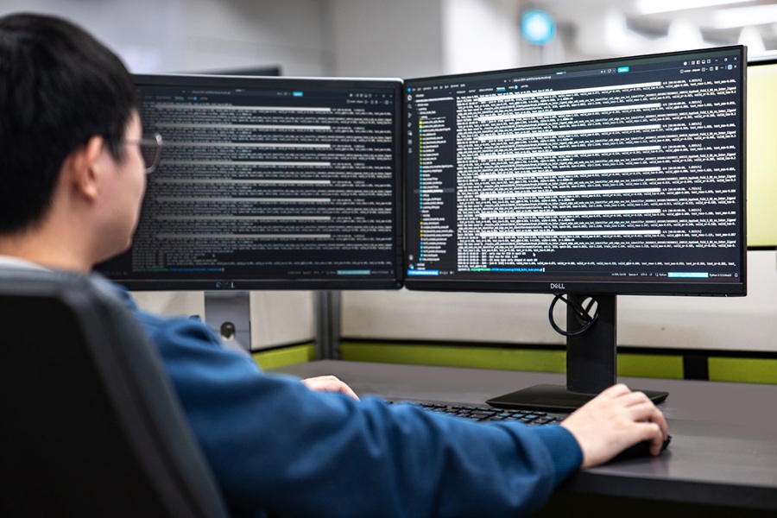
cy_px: 259
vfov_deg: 19.5
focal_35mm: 70
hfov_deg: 28.8
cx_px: 388
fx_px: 1511
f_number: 2
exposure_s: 1/50
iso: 280
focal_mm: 70
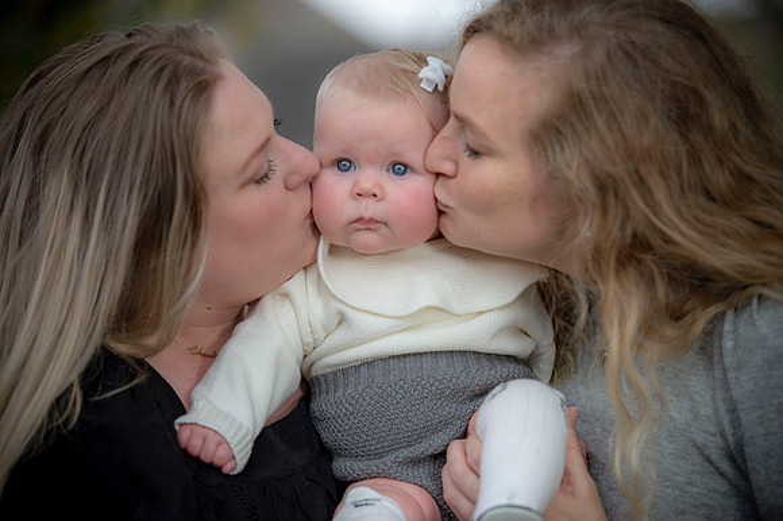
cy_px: 260
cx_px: 392
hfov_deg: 13.7
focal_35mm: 150
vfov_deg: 9.1
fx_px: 3261
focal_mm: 150
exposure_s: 1/200
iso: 160
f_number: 3.5
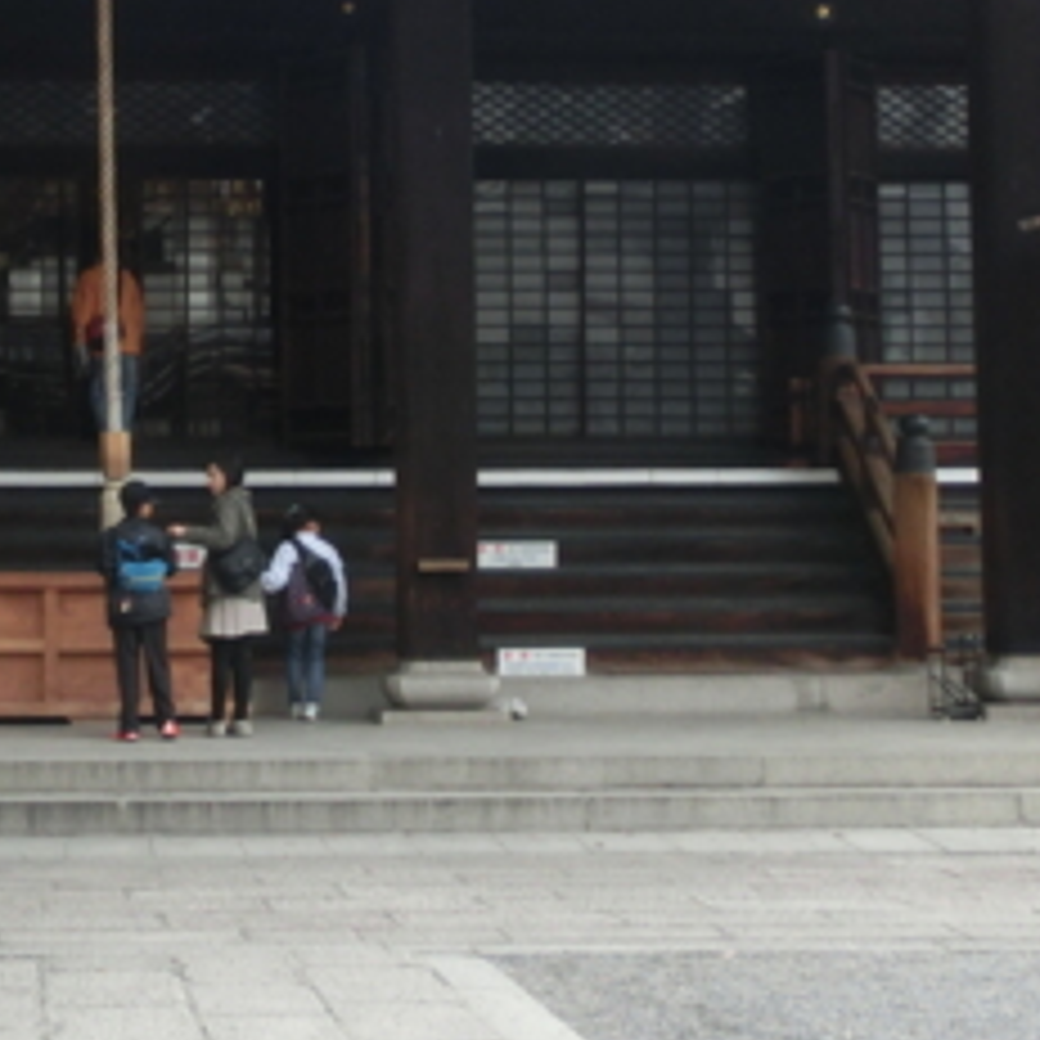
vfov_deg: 18.8
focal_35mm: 92
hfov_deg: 18.6
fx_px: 3127
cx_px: 144
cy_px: 266
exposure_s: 1/125
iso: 160
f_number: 3.5
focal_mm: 5.36
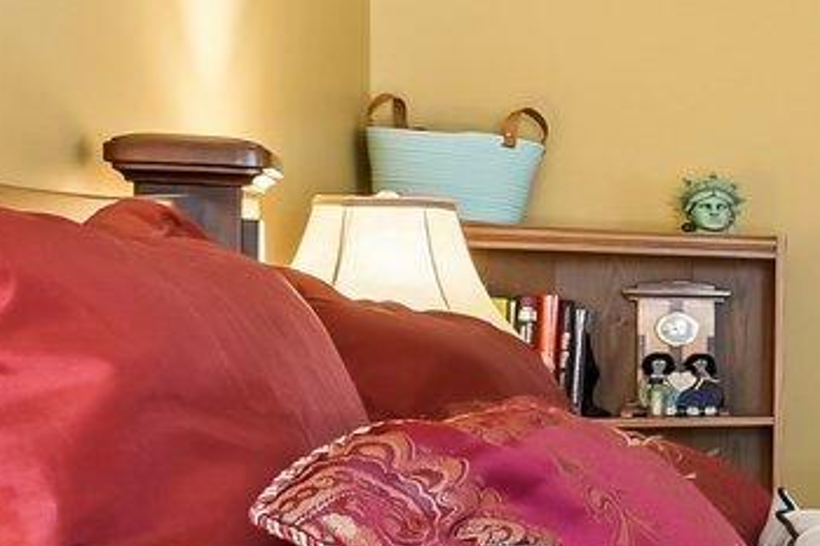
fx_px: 1867
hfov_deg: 13.8
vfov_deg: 16.6
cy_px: 397
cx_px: 2120
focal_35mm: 82
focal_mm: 14
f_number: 9
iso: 200
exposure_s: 1
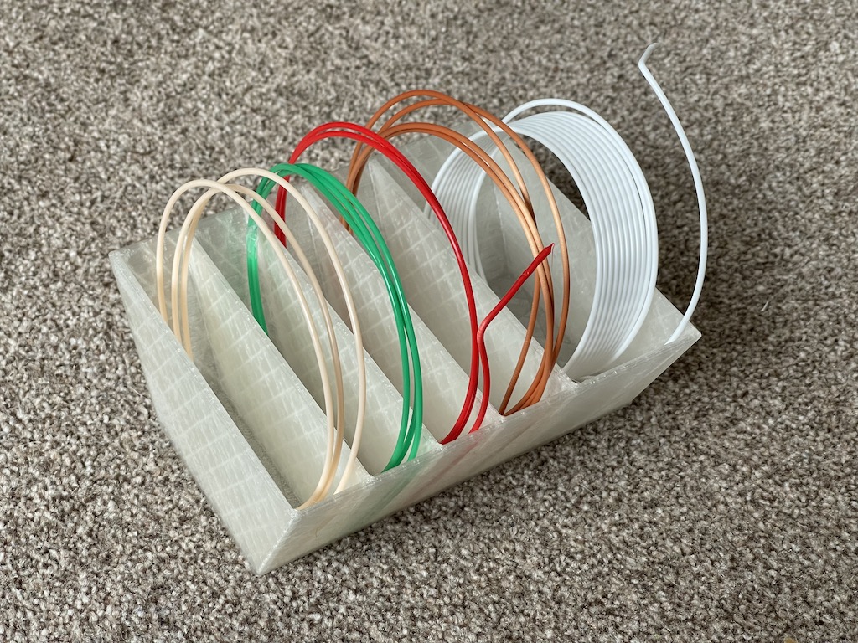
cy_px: 322
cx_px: 429
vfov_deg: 22.9
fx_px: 1586
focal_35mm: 64
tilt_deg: -46.0
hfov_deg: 30.3
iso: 200
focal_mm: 7.5
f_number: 2.2
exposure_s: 1/83
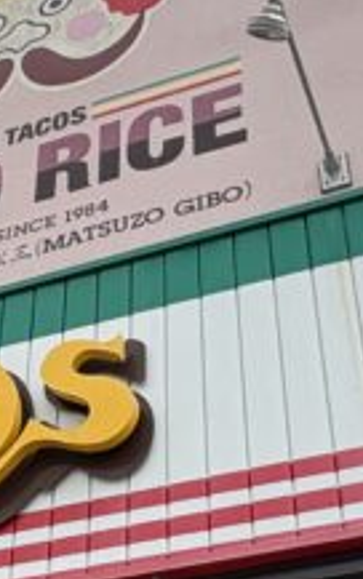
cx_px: 109
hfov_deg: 18.6
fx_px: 1106
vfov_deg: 29.1
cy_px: 403
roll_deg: -0.1
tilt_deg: +38.0
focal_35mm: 70
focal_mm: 2.22
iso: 50
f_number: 2.2
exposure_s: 1/2028
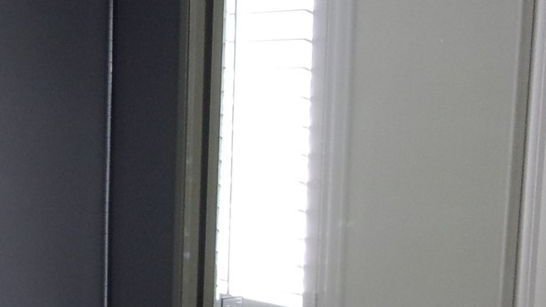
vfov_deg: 14.4
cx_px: -25
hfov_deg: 24.2
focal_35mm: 83
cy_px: 275
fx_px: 1202
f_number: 3.9
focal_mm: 5.1
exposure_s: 1/34
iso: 164
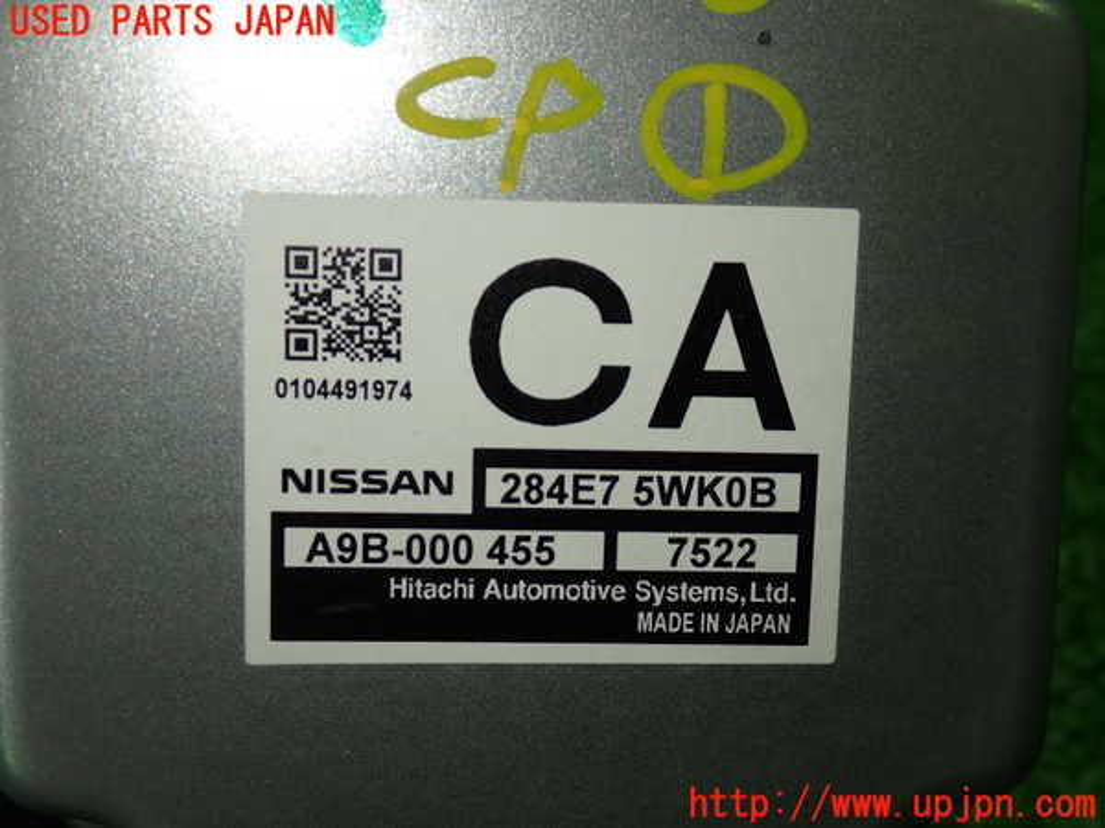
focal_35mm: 44
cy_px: 414
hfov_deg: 42.9
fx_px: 1405
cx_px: 552
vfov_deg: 32.9
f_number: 2.9
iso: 100
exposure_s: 1/80
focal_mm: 7.84
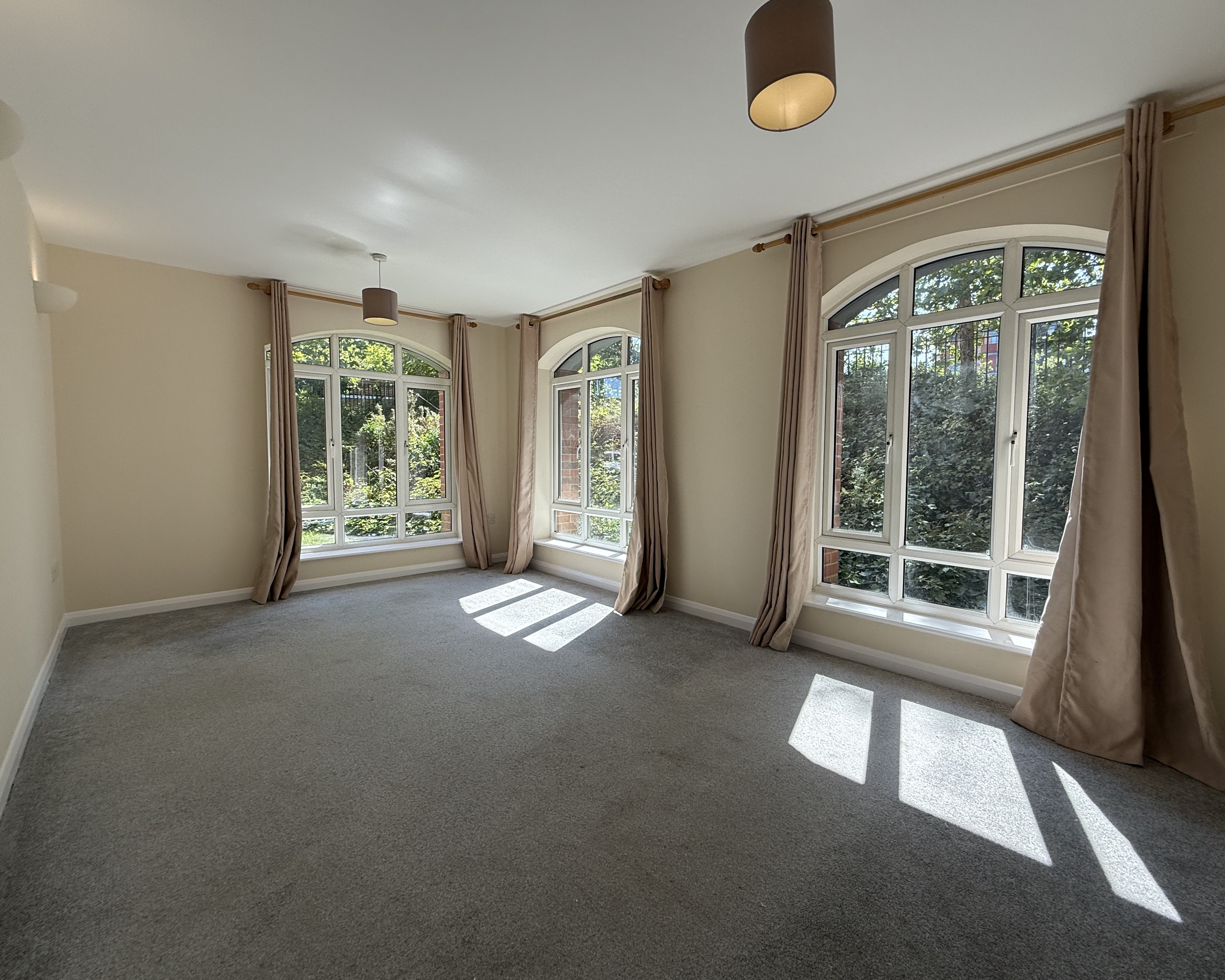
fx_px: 544
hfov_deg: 96.8
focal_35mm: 15
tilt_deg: -2.9
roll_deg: -0.1
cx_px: 630
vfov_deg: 84.0
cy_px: 486
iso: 64
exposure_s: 1/408
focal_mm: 2.22
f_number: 2.2
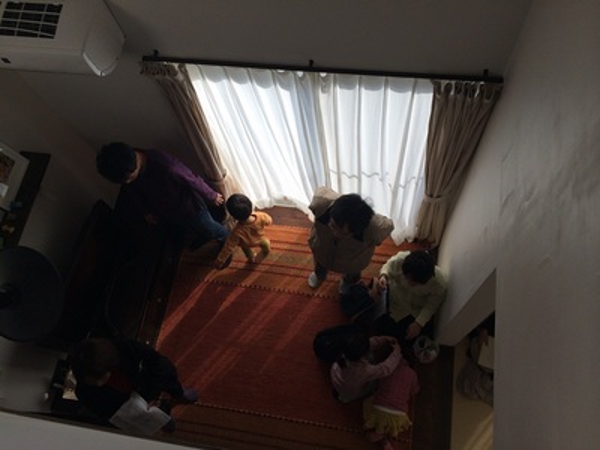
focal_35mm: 30
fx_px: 520
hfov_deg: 60.0
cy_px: 225
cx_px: 300
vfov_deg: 46.8
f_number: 2.2
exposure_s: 1/622
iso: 32
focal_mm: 4.12
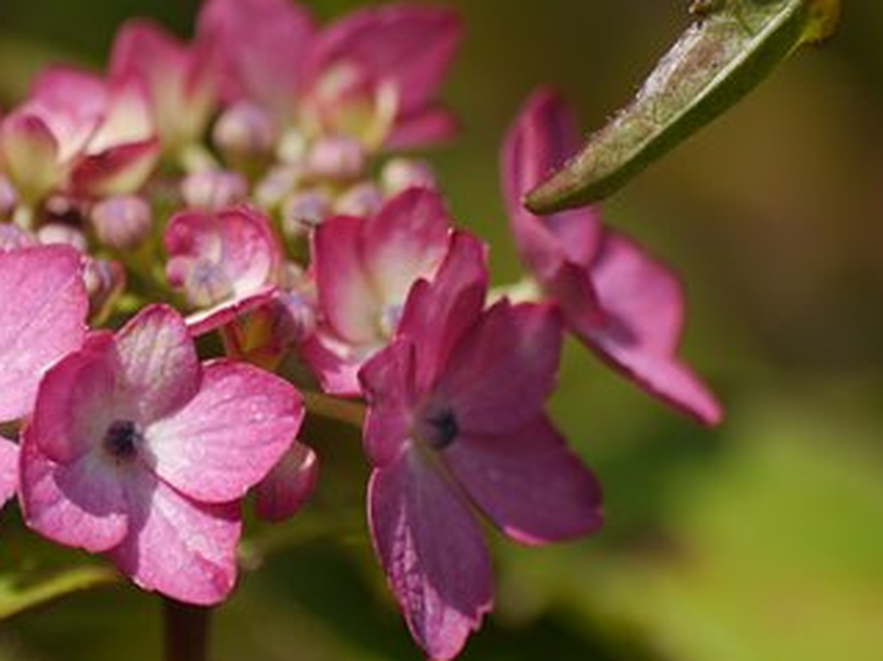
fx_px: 24555
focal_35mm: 963
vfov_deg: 1.5
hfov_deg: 2.1
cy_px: 348
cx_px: 205
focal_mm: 300
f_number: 7.1
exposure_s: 1/500
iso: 200
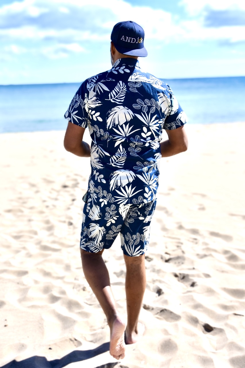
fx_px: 383
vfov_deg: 51.3
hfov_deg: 35.5
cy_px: 184
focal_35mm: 38
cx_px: 122
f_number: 8
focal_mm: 25
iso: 140
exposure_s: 1/500
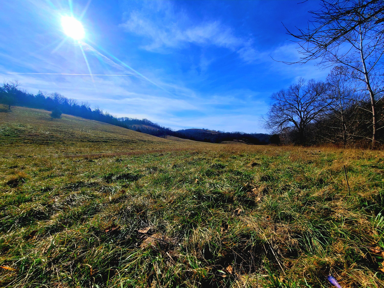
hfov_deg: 106.2
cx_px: 192
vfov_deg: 89.9
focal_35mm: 13
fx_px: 144
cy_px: 144
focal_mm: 2.2
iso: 50
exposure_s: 1/5000
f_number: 2.2
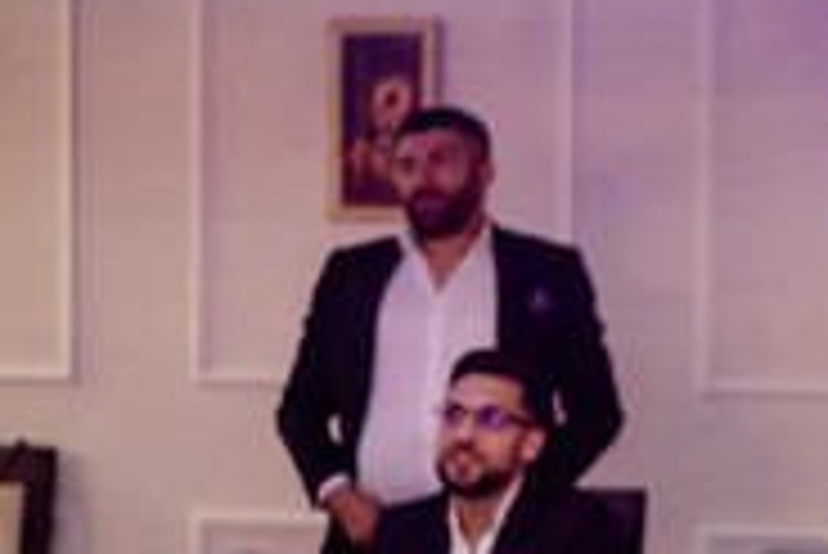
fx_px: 2808
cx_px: 1112
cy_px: 471
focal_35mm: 122
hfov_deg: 15.8
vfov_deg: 11.2
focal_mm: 23
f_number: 1.4
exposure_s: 1/200
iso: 800
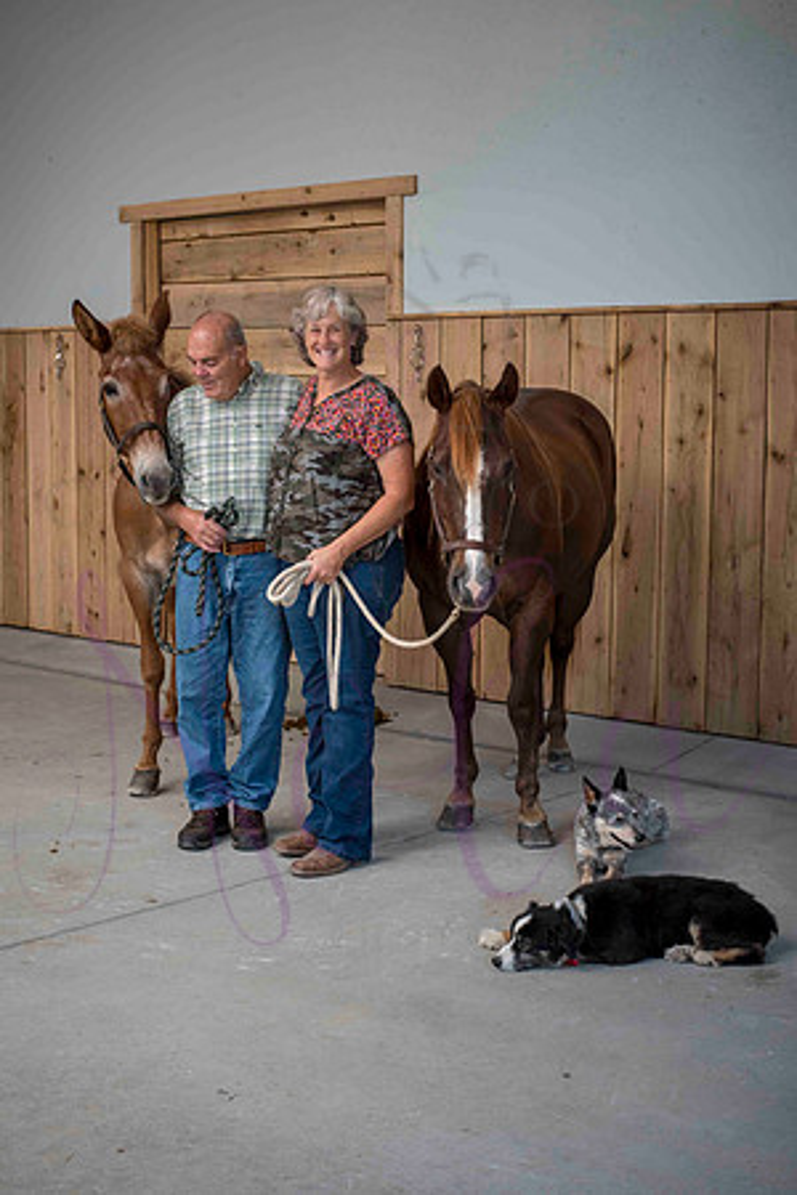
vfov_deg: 39.6
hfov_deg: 27.0
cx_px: 398
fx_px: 1660
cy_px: 598
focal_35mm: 50
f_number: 9
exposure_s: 1/160
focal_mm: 50
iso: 400
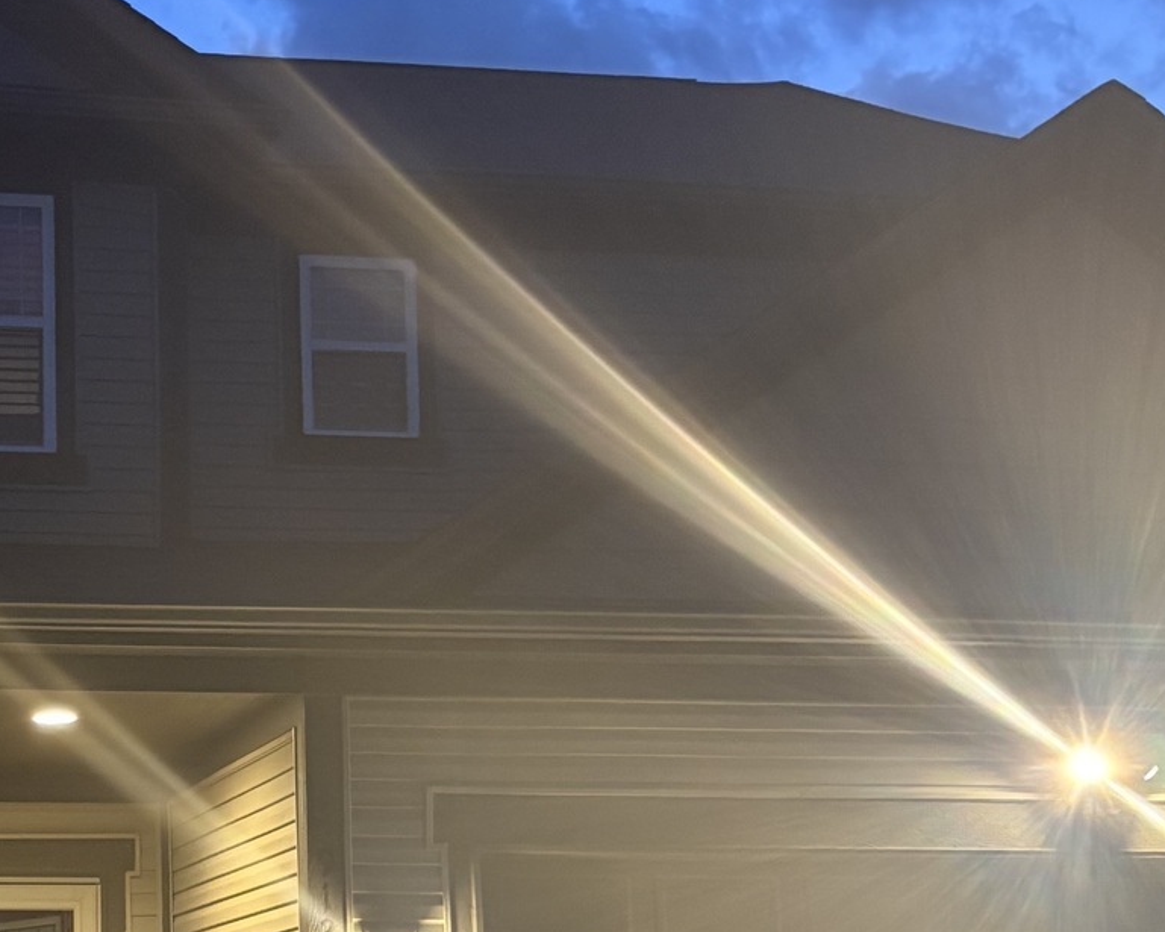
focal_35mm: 76
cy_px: 826
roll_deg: +0.4
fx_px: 2620
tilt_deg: +6.2
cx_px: 18
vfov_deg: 19.8
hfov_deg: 24.0
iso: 640
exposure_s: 1/30
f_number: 1.6
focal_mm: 5.96
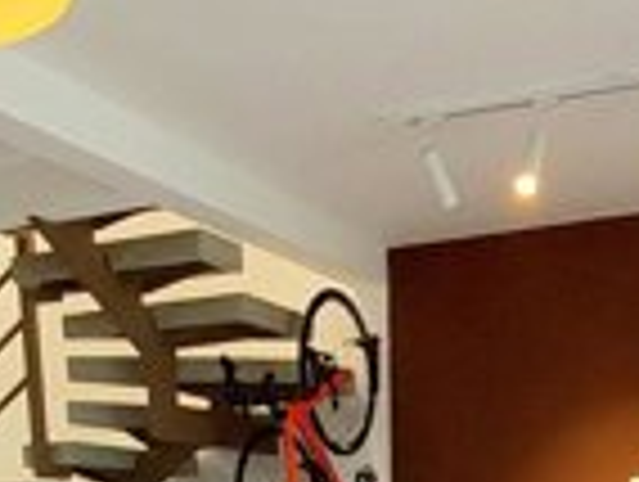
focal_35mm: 58
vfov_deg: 19.7
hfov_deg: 33.0
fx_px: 1072
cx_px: 403
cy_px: 833
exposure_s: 1/60.2
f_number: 2.2
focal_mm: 1.74
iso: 250
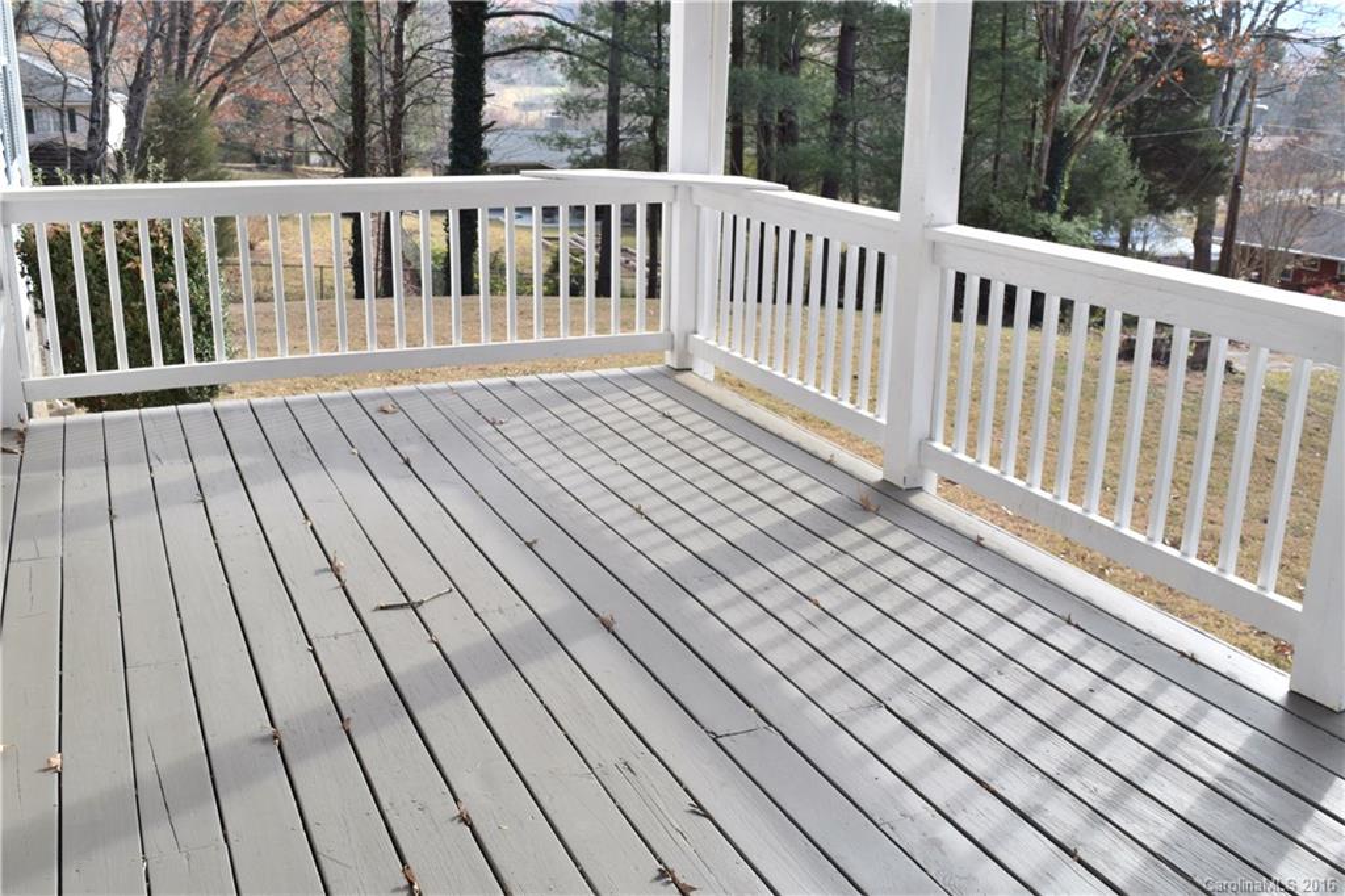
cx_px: 672
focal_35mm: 33
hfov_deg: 57.2
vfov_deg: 39.9
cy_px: 448
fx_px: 1232
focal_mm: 22
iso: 400
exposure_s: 1/200
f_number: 7.1
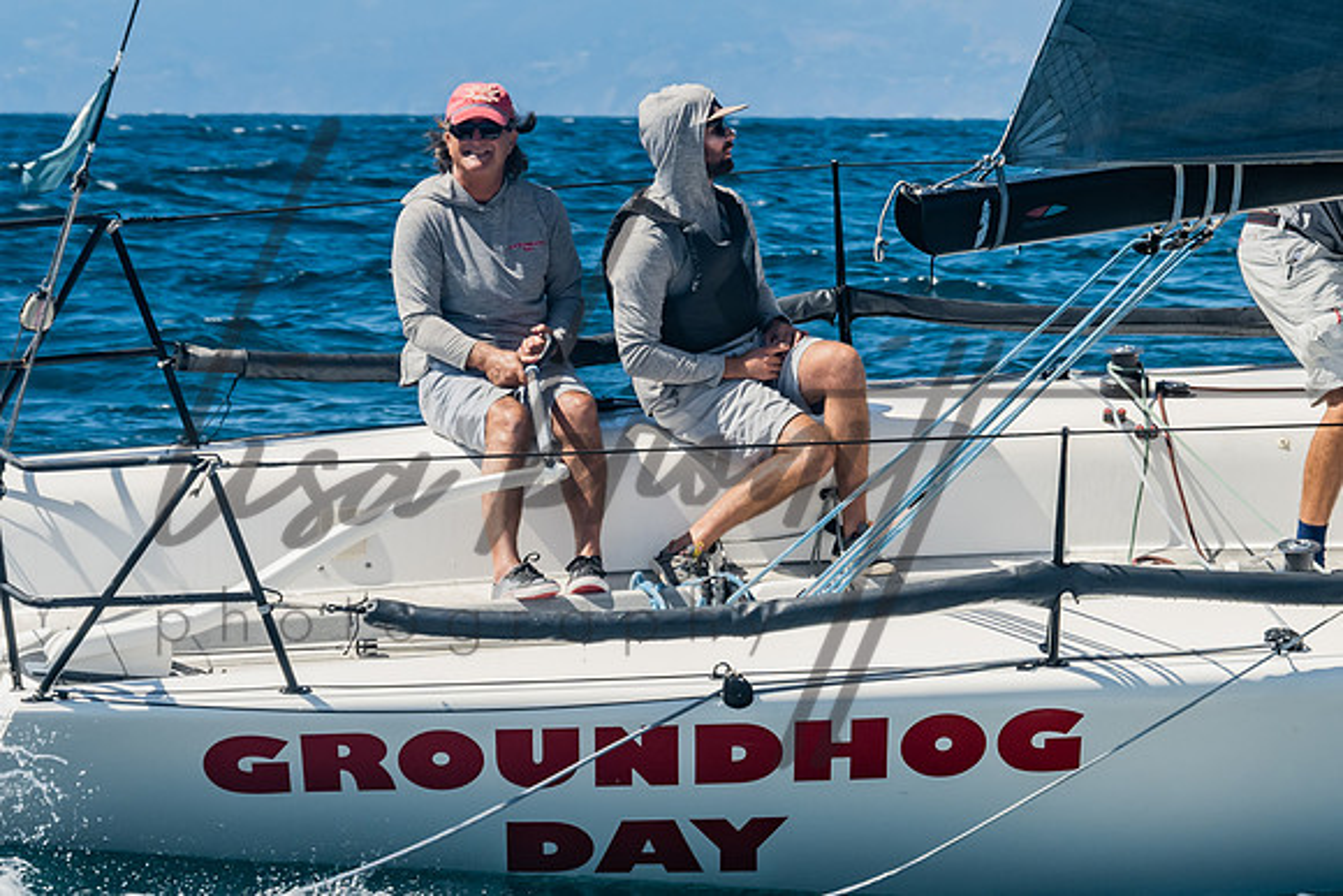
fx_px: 7859
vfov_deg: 6.5
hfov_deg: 9.8
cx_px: 960
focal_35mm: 211
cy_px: 111
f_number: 6.3
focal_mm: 82
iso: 160
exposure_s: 1/500
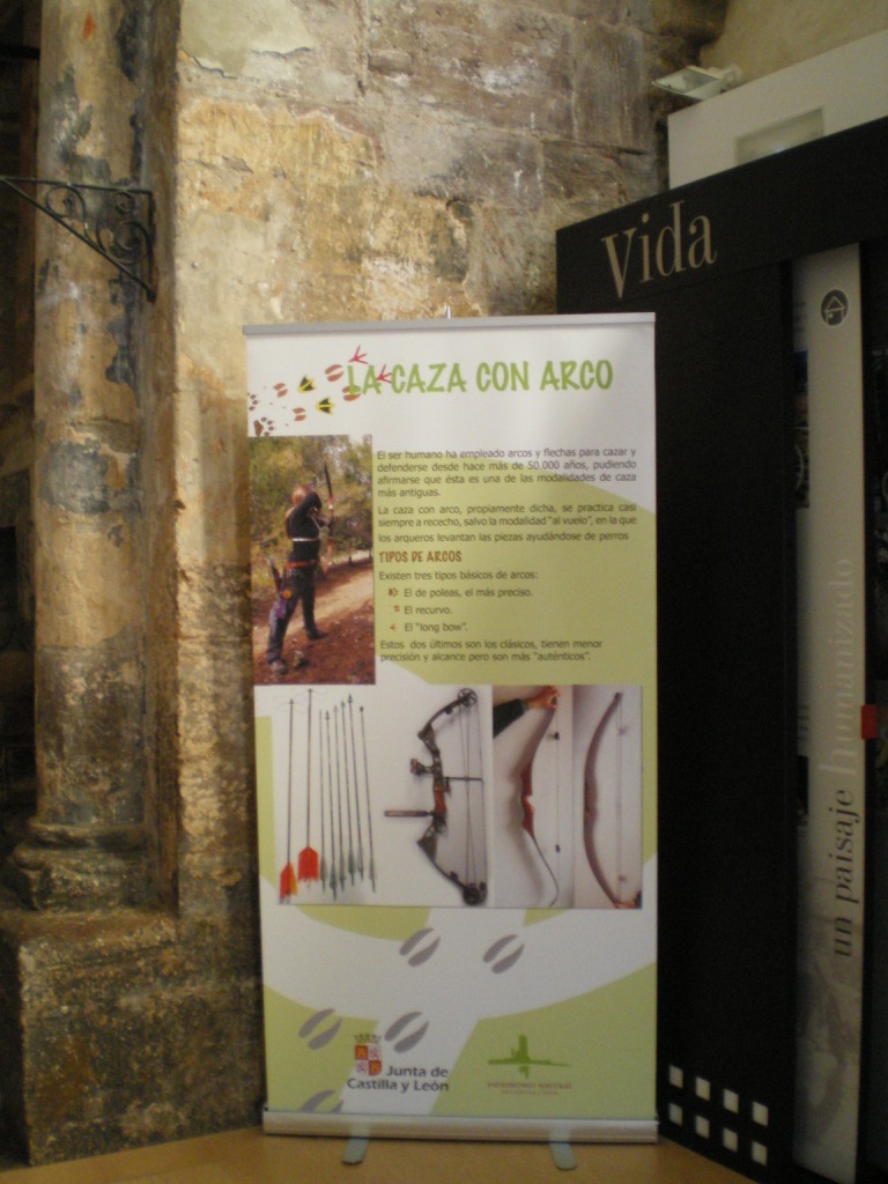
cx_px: 444
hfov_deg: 37.7
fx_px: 1300
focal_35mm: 38
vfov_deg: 49.0
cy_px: 592
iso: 400
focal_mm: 6.3
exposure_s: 1/8
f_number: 3.1
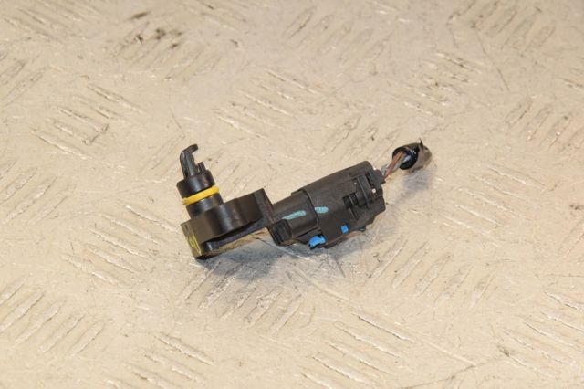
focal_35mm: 147
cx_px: 292
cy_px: 194
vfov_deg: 9.3
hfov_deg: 14.0
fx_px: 2383
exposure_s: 1/200
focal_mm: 98
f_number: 10
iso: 1600
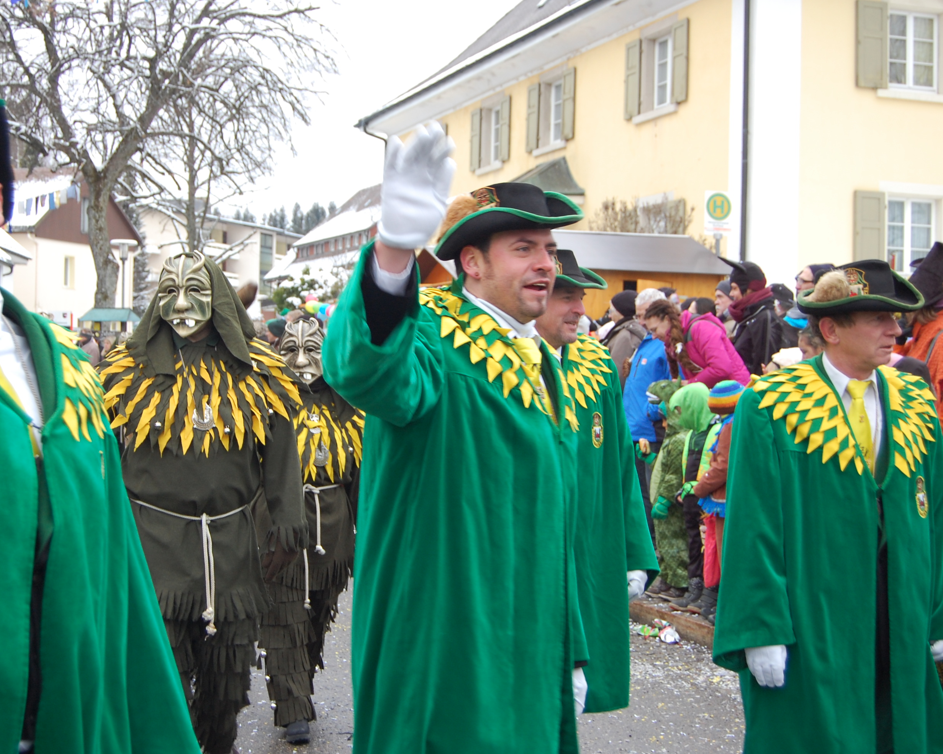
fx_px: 1535
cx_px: 409
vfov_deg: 27.6
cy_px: 378
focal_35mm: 55
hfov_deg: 34.1
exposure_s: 1/125
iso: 400
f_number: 5.6
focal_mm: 32
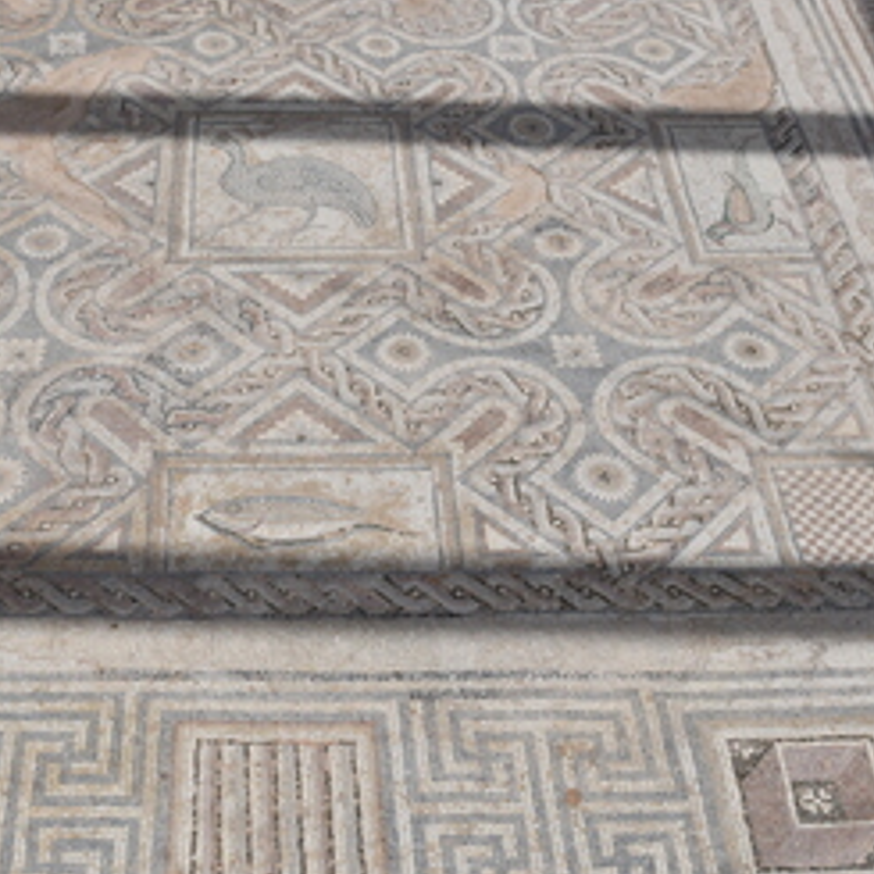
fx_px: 1571
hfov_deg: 30.8
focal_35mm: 55
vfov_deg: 31.0
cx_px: 282
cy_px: 359
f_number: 11
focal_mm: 24
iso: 250
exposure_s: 1/1250
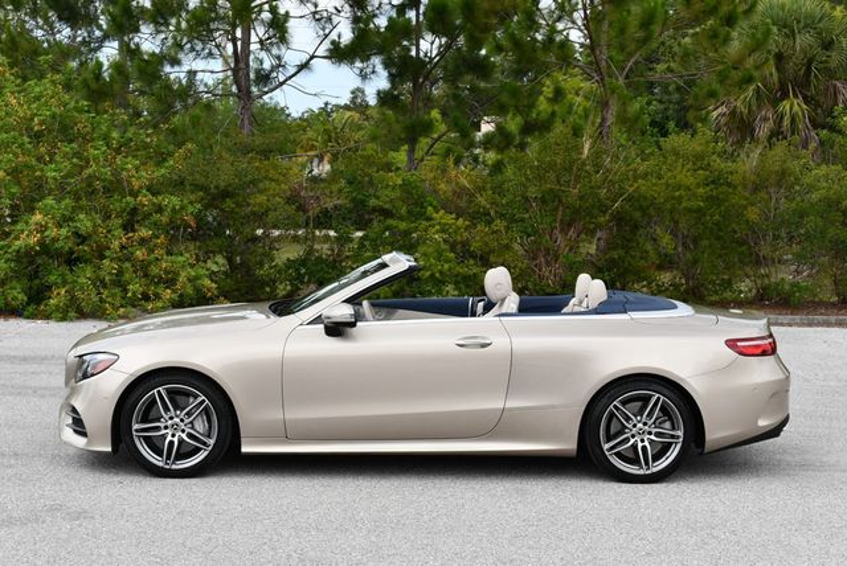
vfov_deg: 23.4
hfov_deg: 34.5
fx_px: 1366
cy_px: 283
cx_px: 424
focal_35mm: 58
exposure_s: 1/250
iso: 180
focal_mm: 29
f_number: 8
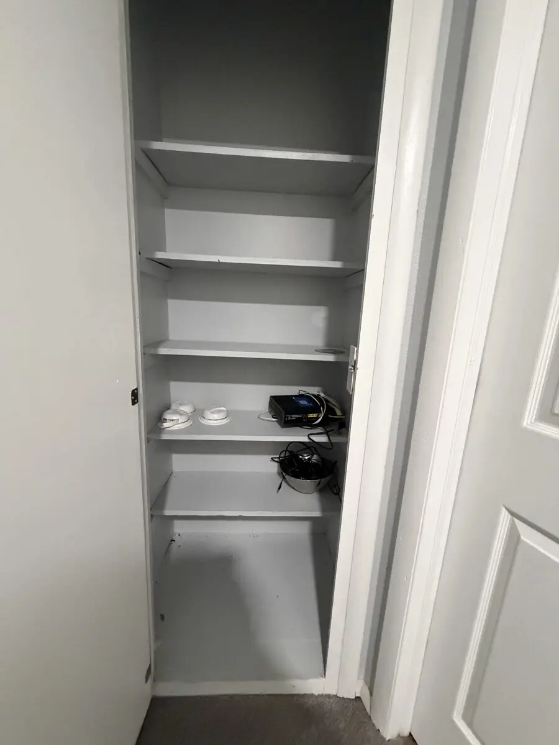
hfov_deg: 85.7
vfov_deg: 102.1
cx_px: 280
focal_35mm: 14
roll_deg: -2.7
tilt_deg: -11.3
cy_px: 372
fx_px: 301
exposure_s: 1/60
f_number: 2.2
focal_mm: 2.22
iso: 800
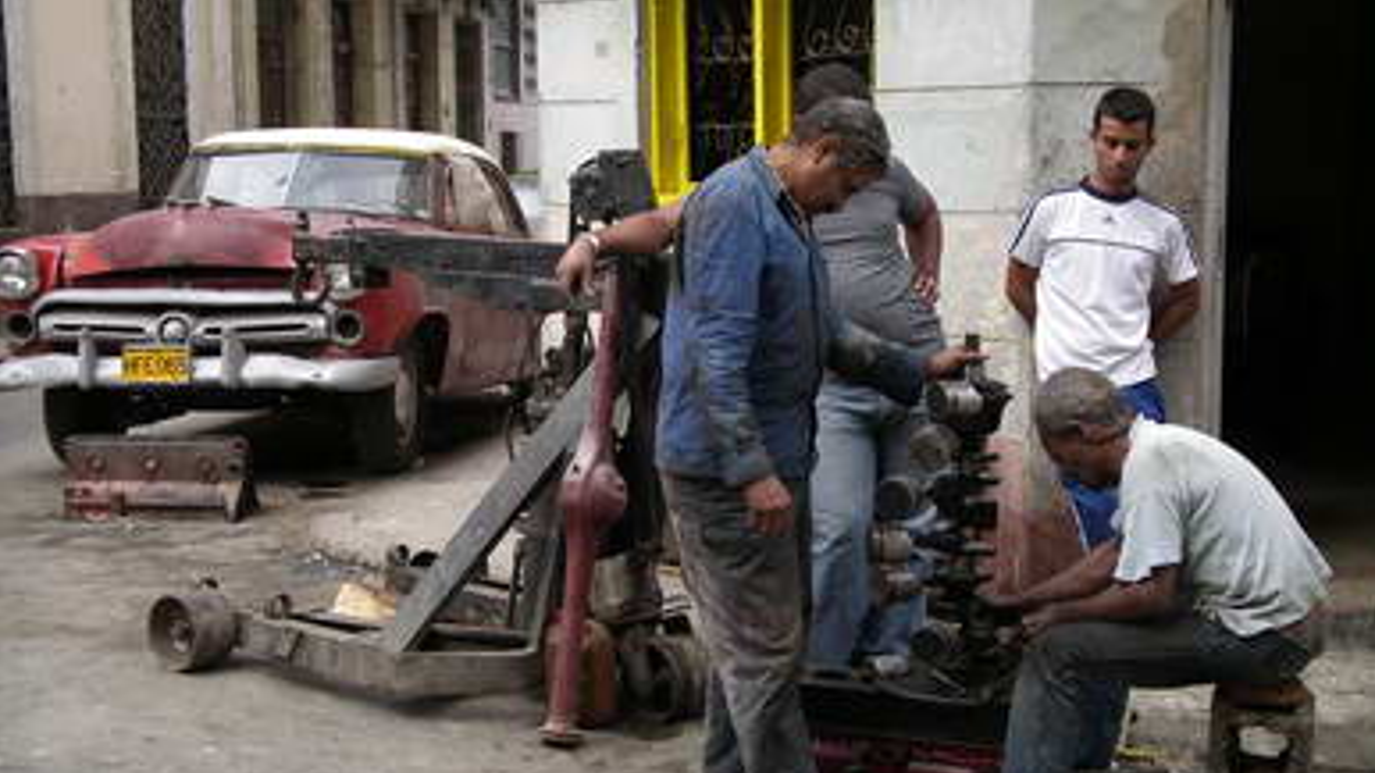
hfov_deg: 36.6
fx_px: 2078
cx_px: 689
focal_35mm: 57
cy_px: 399
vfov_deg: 21.1
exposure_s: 1/125
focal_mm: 10.9
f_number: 3.2
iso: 80
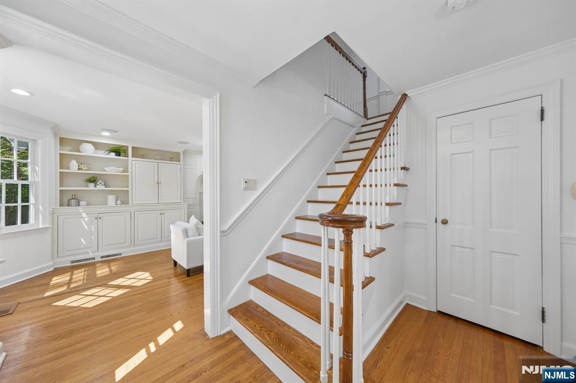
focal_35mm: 12
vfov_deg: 90.0
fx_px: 192
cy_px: 192
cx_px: 288
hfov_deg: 112.6
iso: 160
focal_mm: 8
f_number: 5.6
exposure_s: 1/20
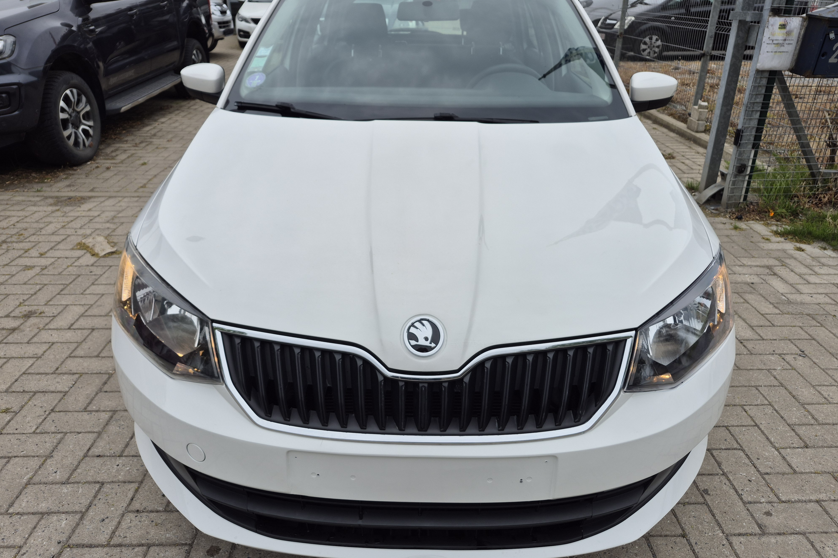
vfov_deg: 53.1
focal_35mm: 24
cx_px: 418
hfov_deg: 73.7
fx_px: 559
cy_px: 263
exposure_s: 1/268
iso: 25
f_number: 1.8
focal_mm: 5.4
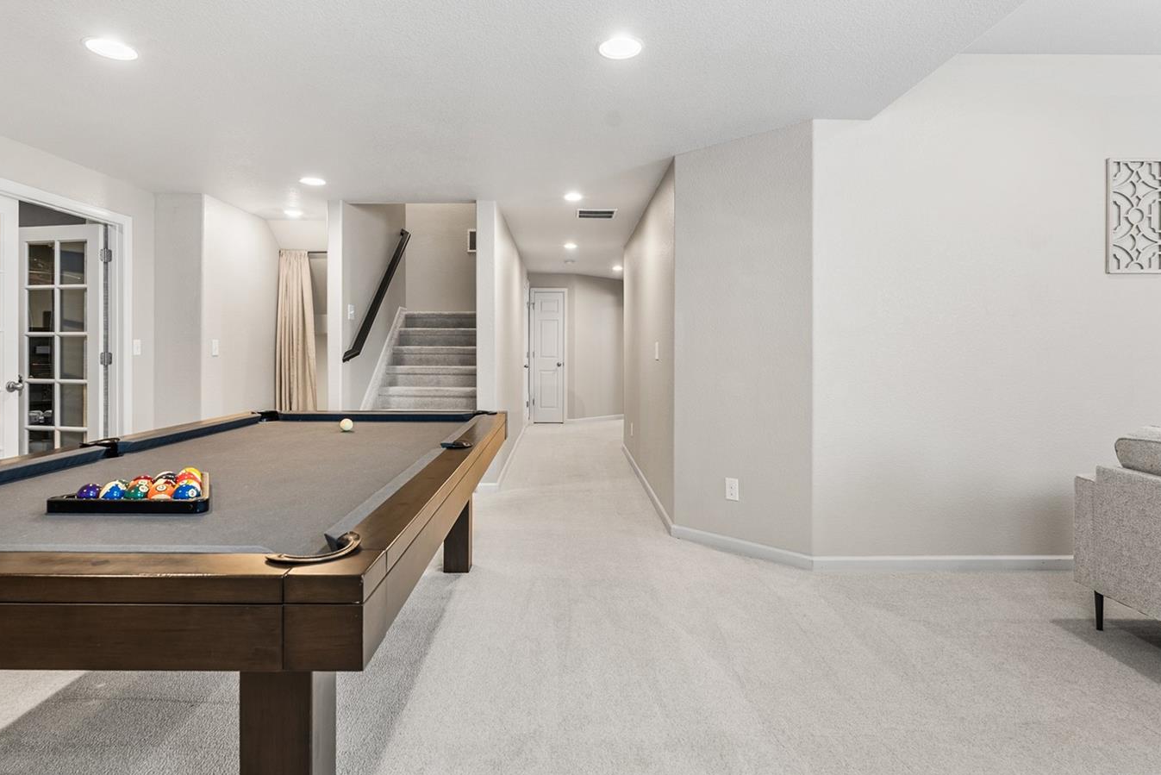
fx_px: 613
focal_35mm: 19
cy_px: 350
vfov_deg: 64.5
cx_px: 565
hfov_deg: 86.9
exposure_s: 1/1.25
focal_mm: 16
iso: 200
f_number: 8
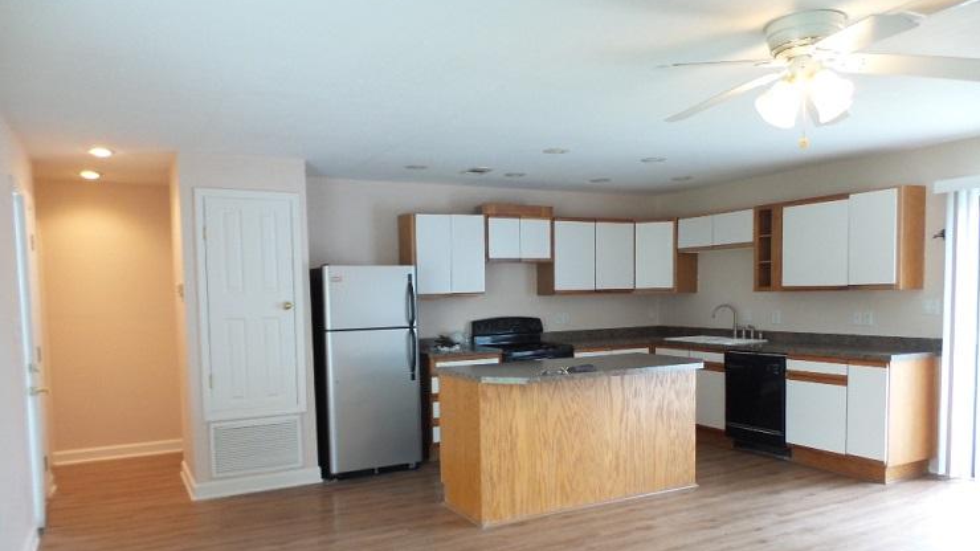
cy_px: 344
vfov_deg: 44.0
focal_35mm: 26
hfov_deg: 71.9
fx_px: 676
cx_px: 477
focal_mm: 4.1
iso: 320
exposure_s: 1/30
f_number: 2.8
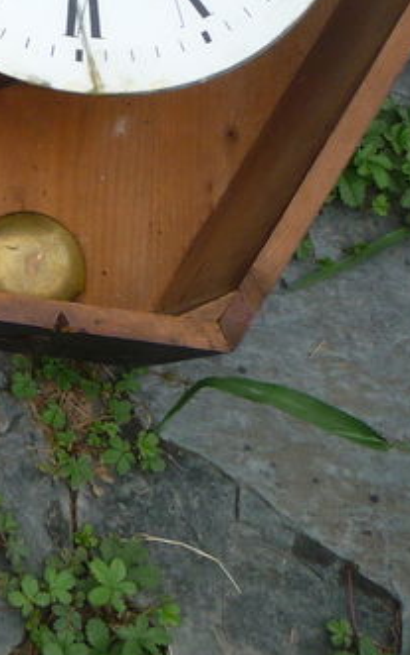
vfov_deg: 20.9
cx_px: -509
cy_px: 8
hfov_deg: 11.7
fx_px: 1716
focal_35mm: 96
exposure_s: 1/200
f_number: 4
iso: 100
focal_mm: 5.2
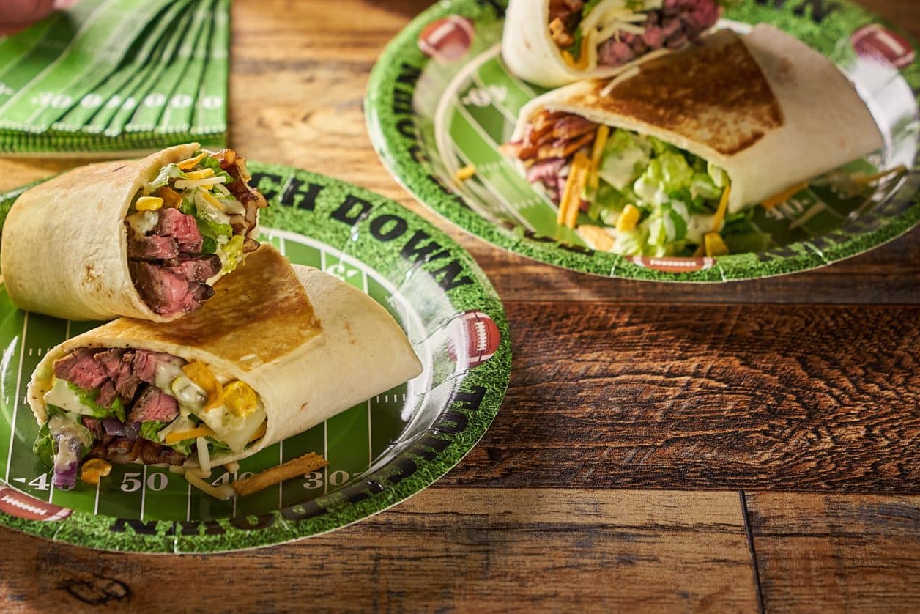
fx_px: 3399
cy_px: 156
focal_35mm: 133
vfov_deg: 10.3
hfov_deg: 15.4
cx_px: 348
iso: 800
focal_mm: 87
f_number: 4.5
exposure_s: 1/250
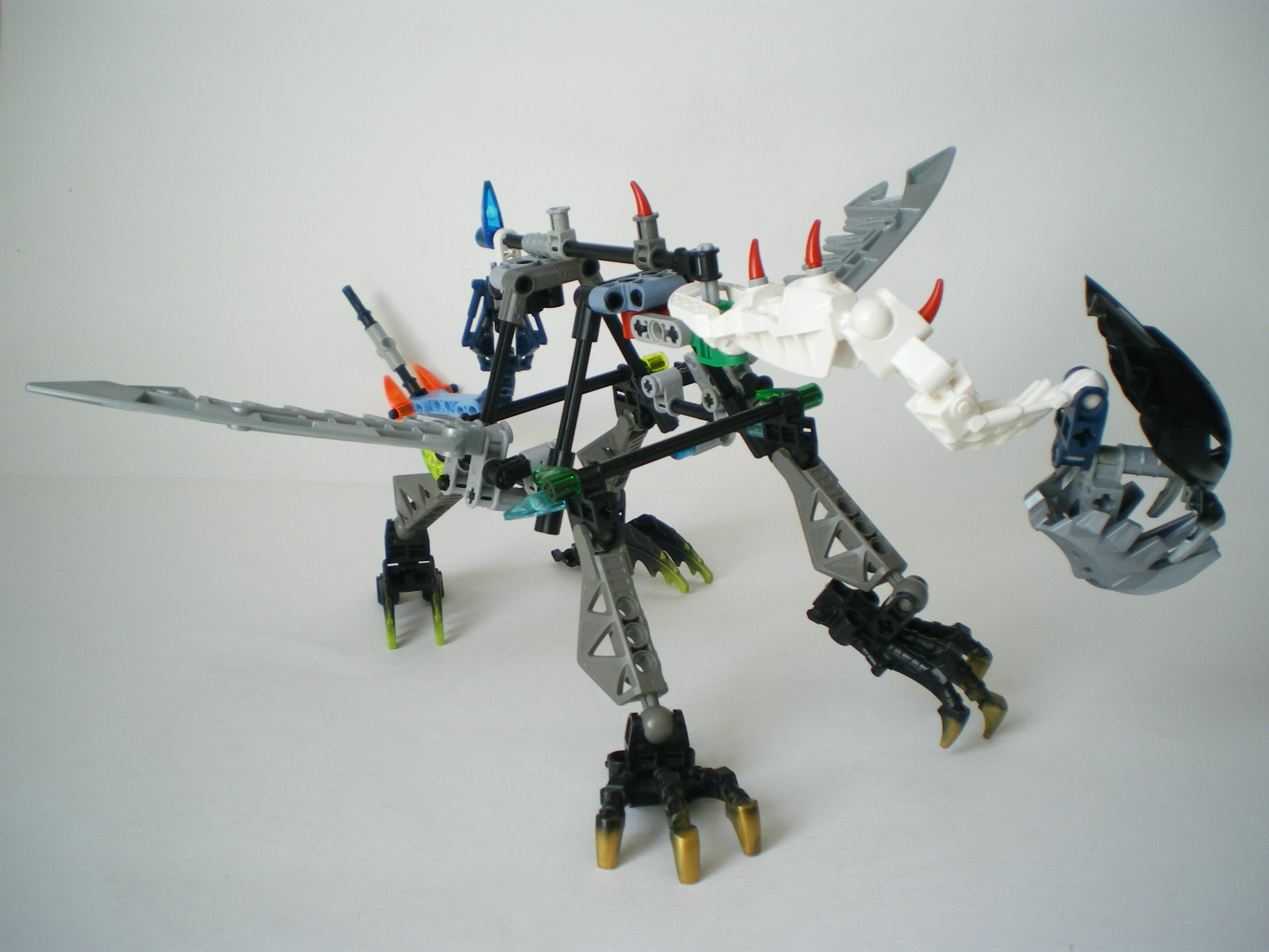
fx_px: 1320
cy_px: 476
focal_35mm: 36
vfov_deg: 39.7
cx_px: 634
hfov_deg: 51.4
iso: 100
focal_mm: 6.3
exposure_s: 1/50
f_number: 3.1
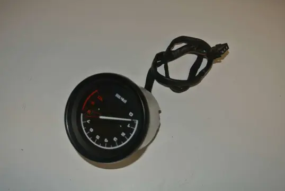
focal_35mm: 36
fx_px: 285
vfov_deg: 37.0
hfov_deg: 53.1
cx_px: 142
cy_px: 96
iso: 200
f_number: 4
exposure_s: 1/60
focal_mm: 13.6
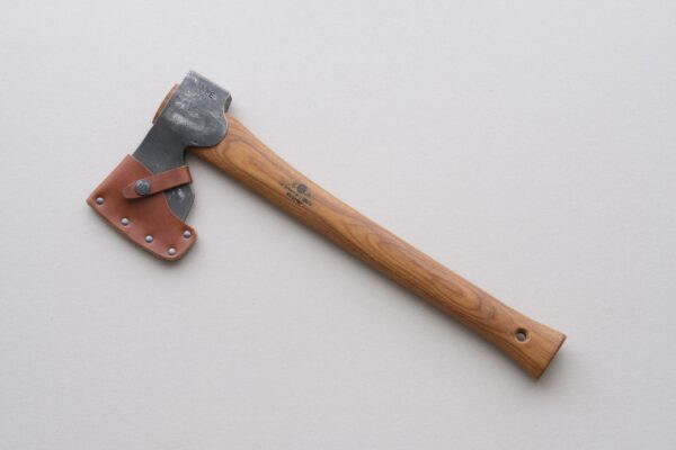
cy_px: 225
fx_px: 1577
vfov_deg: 16.3
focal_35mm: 84
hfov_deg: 24.2
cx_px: 338
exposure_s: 1/8
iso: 800
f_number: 14
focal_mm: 56
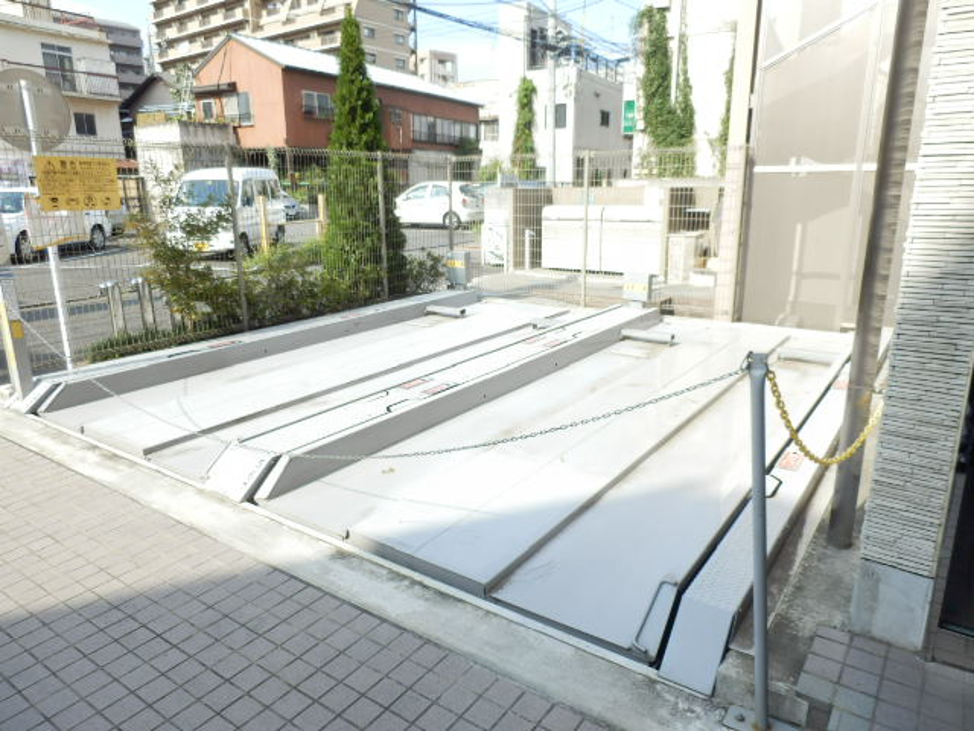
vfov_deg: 56.8
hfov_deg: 71.6
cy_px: 366
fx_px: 675
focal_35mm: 24
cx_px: 487
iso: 80
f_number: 3
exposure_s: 1/320
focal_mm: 4.2
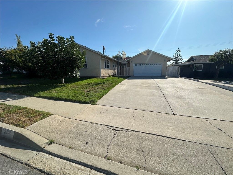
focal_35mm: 14
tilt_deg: -9.4
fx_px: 94
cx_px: 116
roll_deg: +0.5
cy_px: 88
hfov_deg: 102.1
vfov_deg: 85.7
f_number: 2.2
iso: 50
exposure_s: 1/2959
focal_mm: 2.22
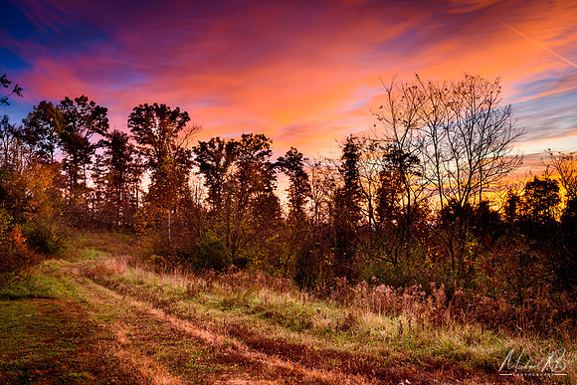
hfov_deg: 48.4
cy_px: 192
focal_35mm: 40
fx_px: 641
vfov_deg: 33.4
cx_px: 288
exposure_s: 1/2
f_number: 13
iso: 200
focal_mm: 40
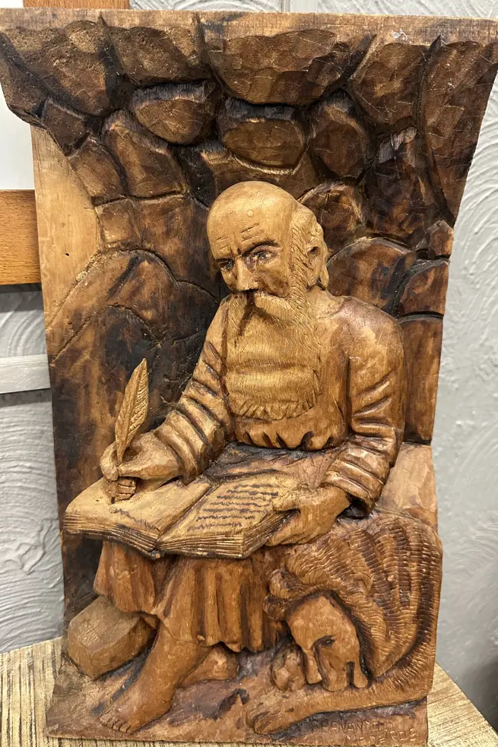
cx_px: 258
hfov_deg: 49.5
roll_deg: -2.5
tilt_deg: -22.3
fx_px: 540
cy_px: 370
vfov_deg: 69.4
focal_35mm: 26
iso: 250
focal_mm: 6.86
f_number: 1.78
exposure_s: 1/50
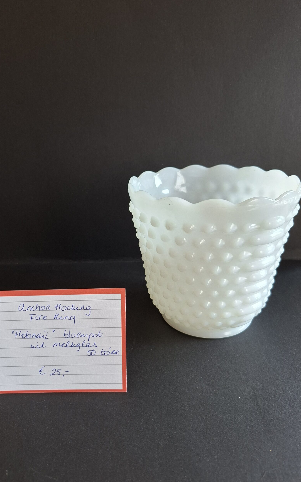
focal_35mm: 25
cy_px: 245
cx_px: 140
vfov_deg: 72.5
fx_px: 328
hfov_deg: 49.2
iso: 50
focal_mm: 5.54
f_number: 1.8
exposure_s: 1/101
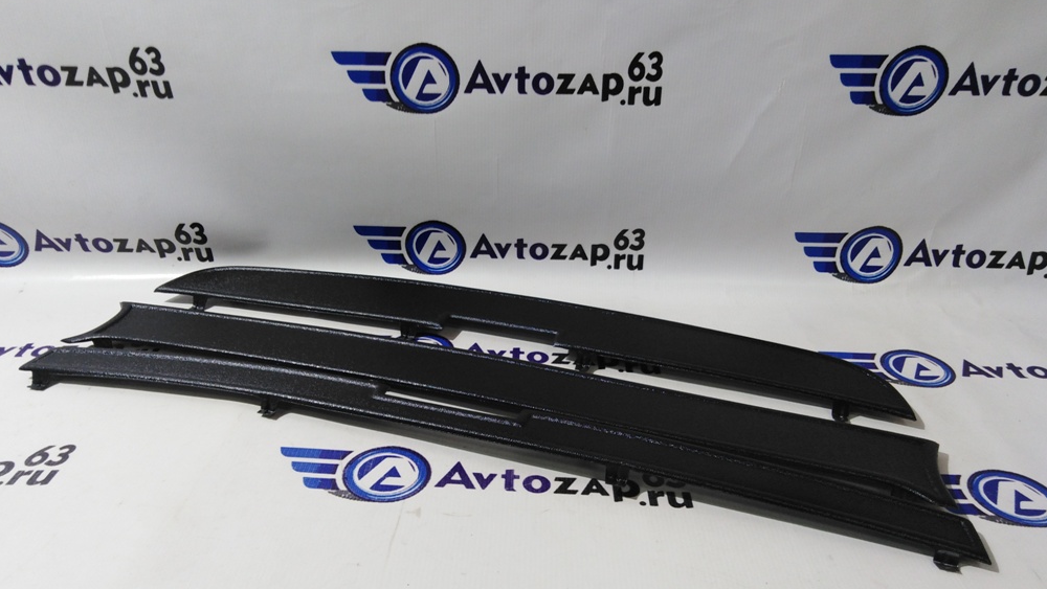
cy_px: 338
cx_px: 518
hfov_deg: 66.1
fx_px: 805
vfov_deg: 40.1
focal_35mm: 29
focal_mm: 3.46
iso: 118
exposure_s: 1/33.3
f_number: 2.2
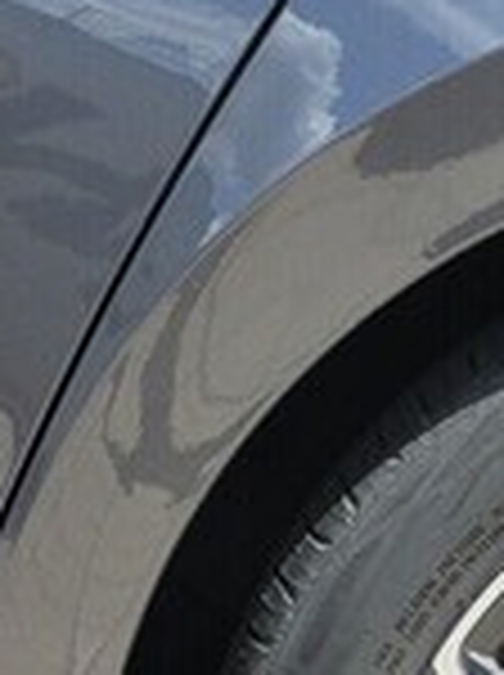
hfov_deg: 5.3
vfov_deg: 7.0
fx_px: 5432
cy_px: 893
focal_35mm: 279
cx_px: 842
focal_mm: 7.12
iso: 25
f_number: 2.4
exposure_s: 1/532
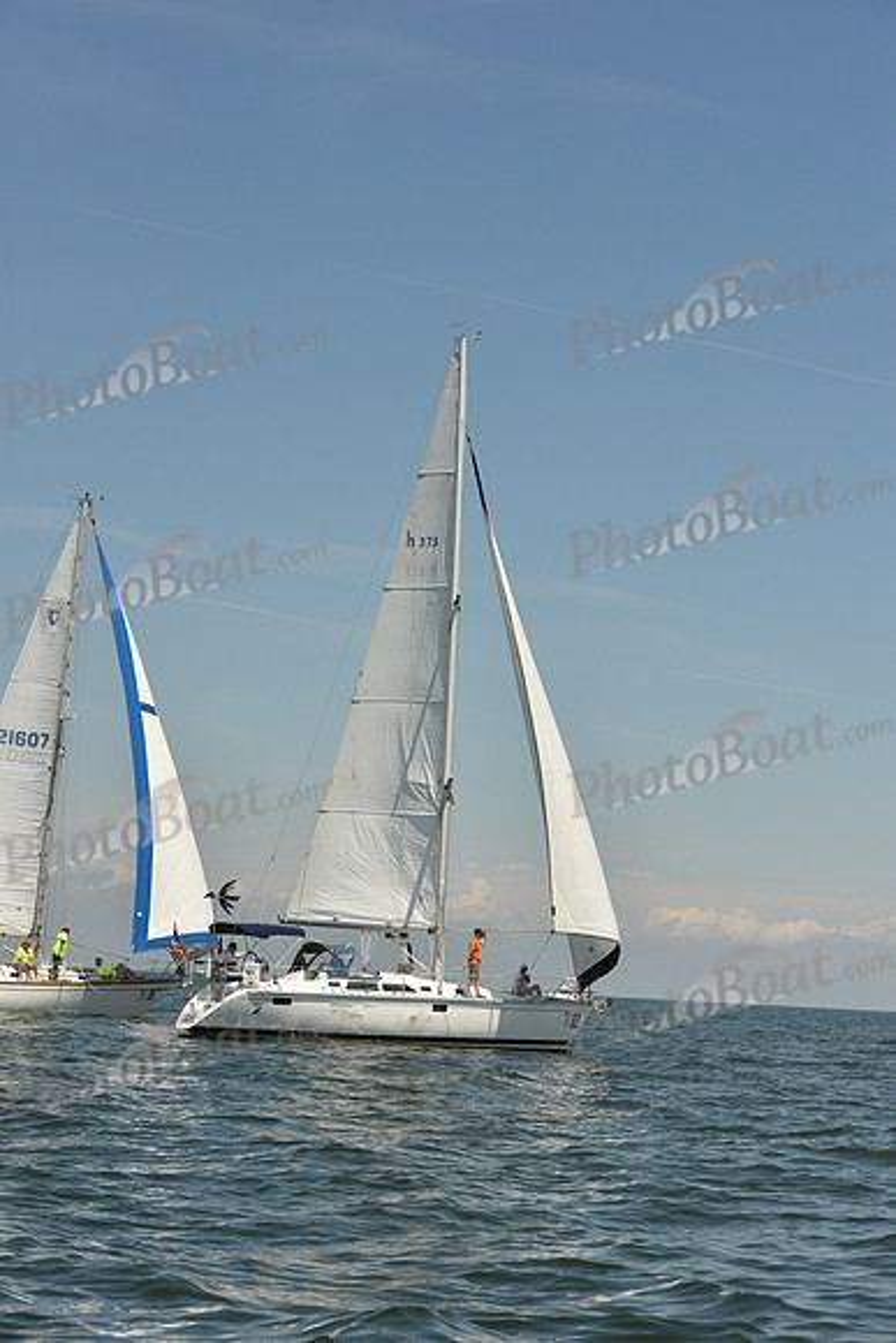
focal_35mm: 70
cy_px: 672
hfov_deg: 19.5
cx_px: 448
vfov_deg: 28.8
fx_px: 2612
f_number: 9
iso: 320
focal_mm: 70
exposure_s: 1/1600
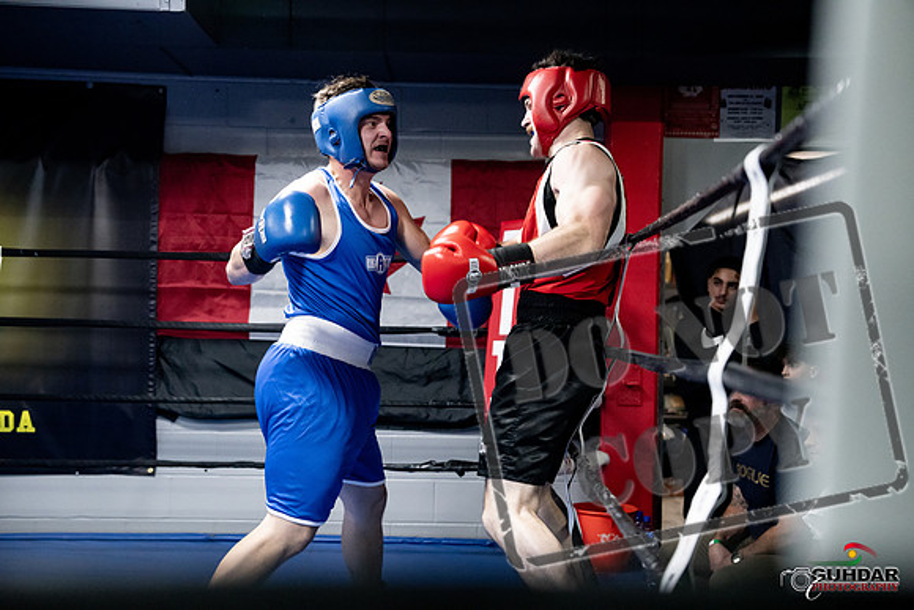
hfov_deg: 40.3
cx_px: 457
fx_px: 1244
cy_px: 305
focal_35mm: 49
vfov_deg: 27.5
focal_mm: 49
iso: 8000
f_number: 2.8
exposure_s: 1/1000
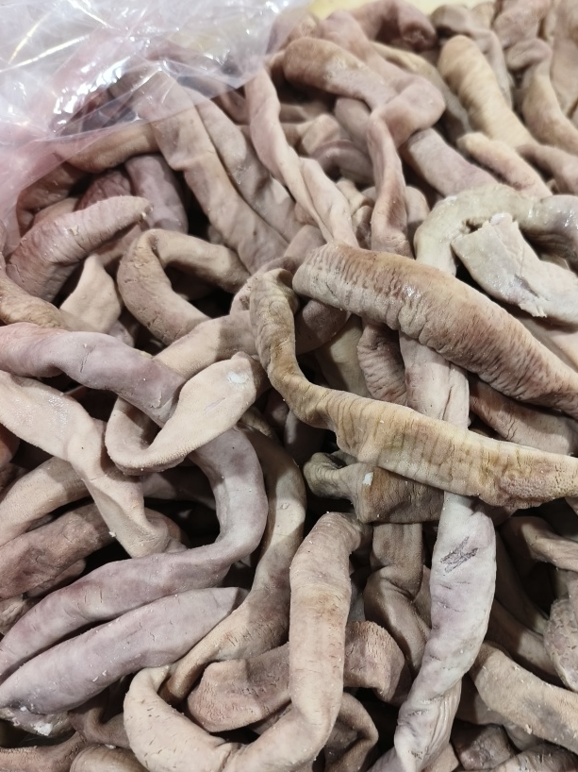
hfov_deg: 46.2
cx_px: 372
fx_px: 668
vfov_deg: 59.8
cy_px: 435
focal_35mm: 30
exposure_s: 1/50
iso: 963
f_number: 1.75
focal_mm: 5.5
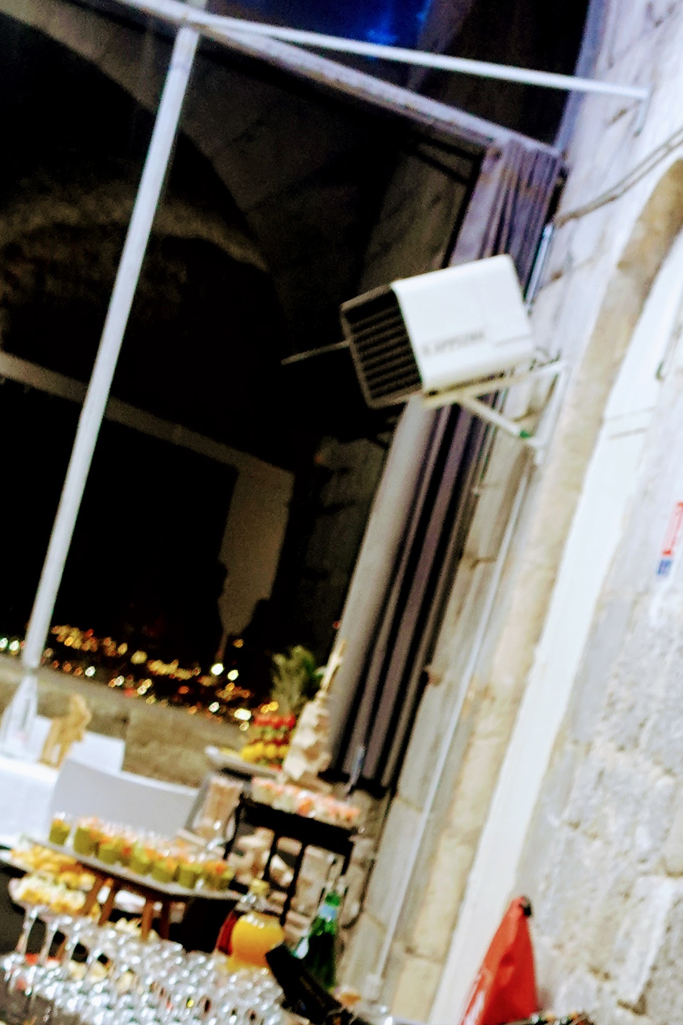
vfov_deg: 21.3
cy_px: 1317
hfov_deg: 15.5
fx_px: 2476
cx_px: 666
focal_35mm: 87
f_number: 2.5
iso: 800
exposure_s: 1/20
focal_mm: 11.92
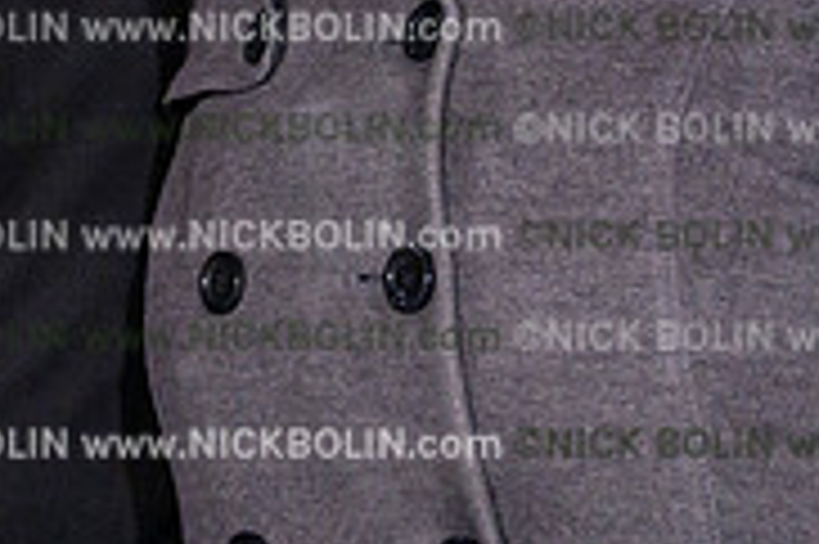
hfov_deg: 20.8
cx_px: 153
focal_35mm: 97
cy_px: -288
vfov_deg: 13.2
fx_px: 2205
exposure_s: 1/640
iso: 5000
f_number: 4.5
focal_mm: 30.5
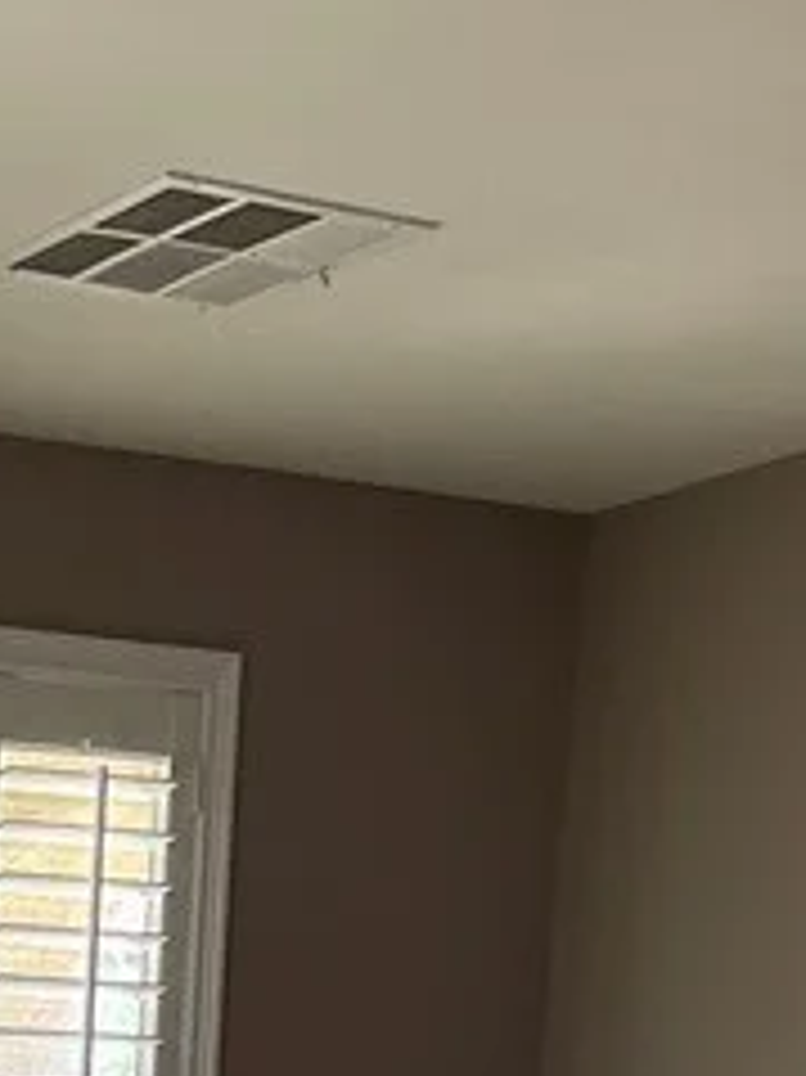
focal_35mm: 107
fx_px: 3325
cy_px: 1994
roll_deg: -1.8
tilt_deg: -10.7
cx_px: -599
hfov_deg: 12.7
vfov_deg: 15.5
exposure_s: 1/120
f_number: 1.6
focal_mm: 5.1
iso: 100
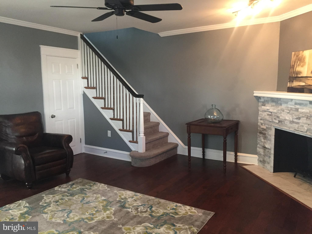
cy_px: 117
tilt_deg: -6.7
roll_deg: +0.0
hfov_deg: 61.7
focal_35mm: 29
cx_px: 156
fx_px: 261
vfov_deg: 48.2
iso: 250
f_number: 2.2
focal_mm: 4.15
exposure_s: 1/30
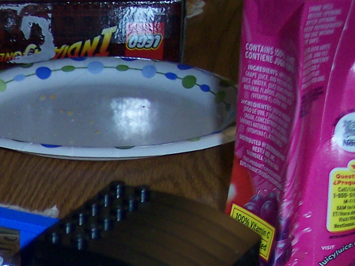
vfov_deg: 11.5
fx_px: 1261
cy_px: 406
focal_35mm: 123
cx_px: -196
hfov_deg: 14.8
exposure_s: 1/30
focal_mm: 8
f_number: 2.8
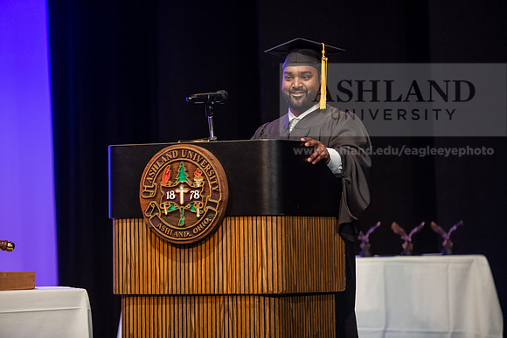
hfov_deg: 12.4
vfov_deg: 8.3
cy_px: 169
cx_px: 254
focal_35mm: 165
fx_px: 2324
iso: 4000
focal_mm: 165
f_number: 3.2
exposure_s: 1/200
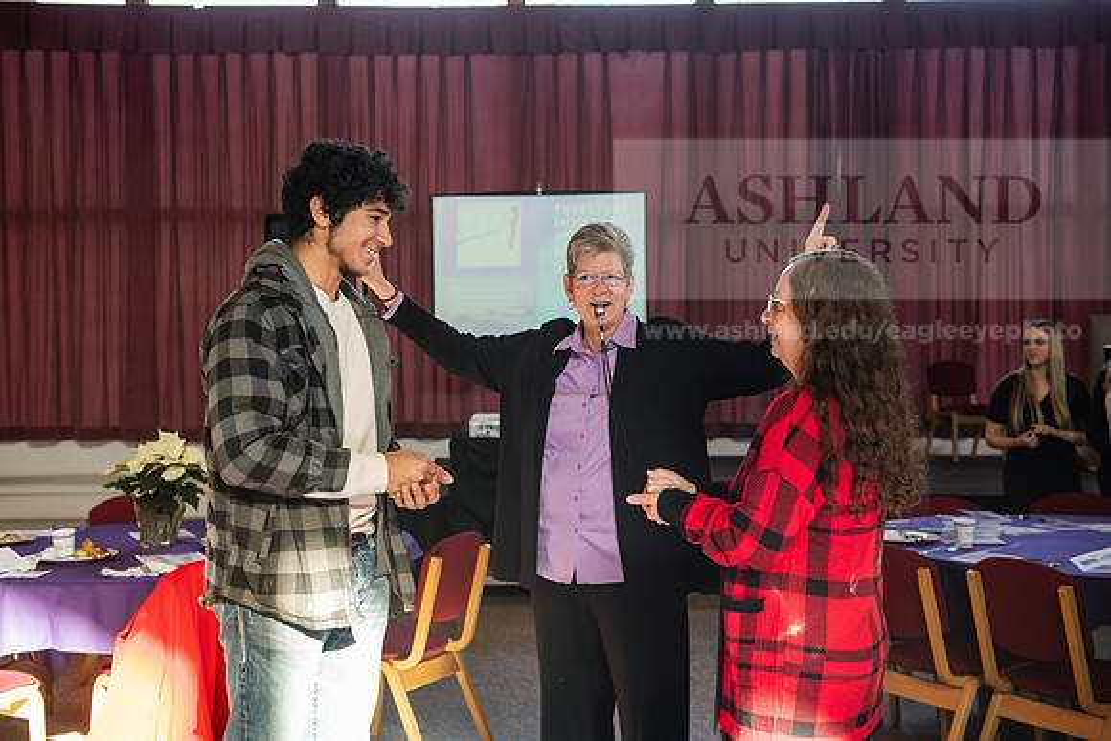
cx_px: 556
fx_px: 1482
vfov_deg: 28.1
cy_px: 370
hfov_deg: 41.1
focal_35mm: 48
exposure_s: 1/200
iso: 800
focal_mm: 48
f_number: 4
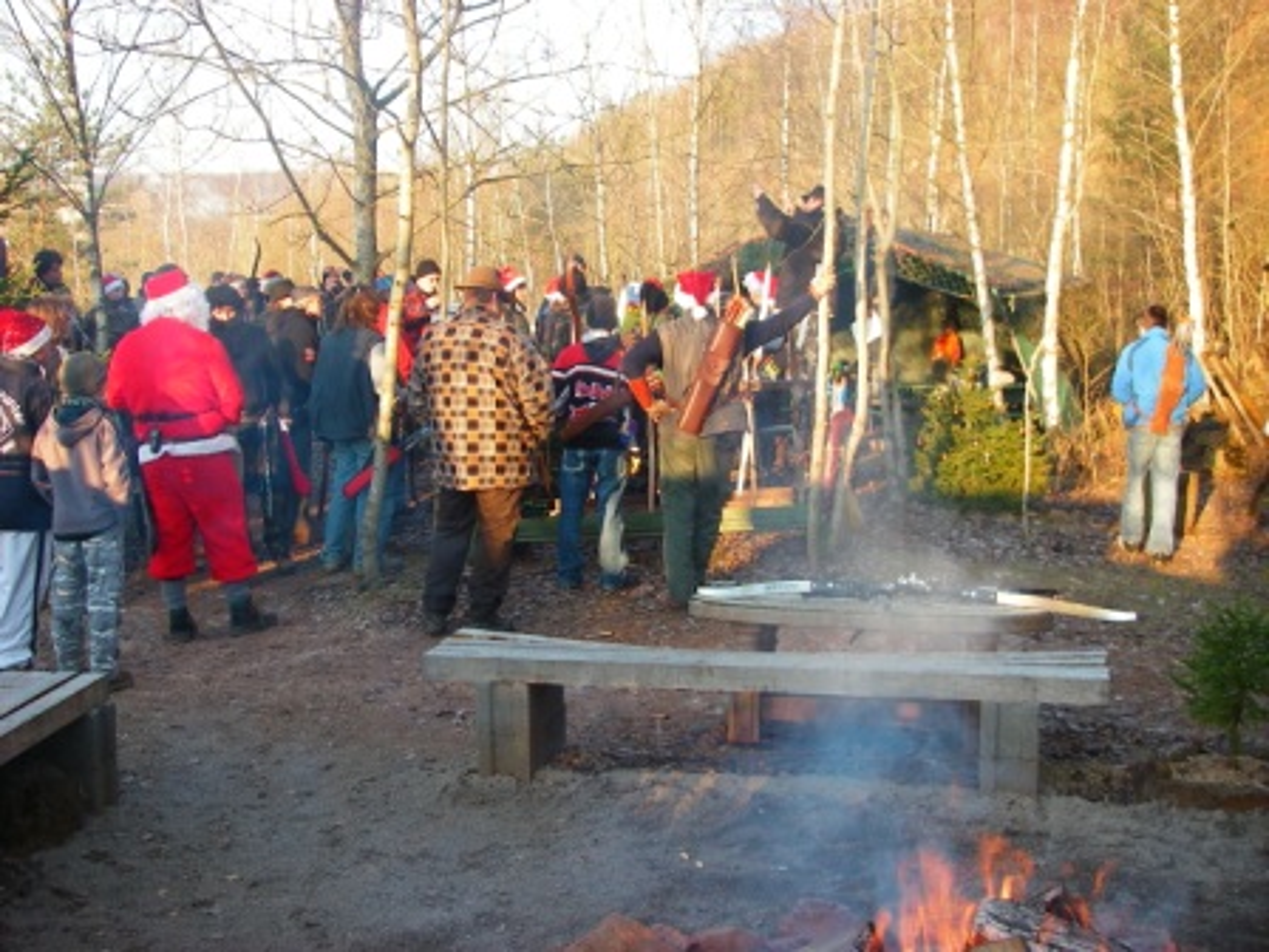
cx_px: 634
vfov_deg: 32.9
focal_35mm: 44
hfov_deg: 42.9
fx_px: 1613
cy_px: 476
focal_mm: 7.3
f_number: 3.4
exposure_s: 1/100
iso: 64
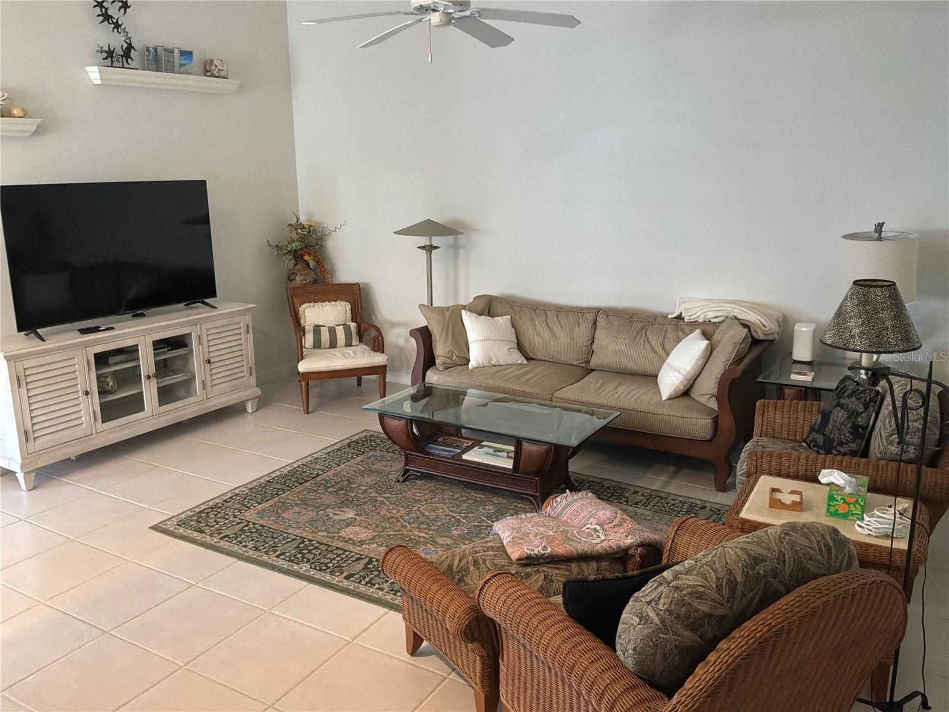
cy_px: 356
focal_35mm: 28
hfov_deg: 63.4
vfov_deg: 49.7
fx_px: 768
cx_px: 474
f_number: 1.8
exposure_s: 1/40
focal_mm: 3
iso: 250
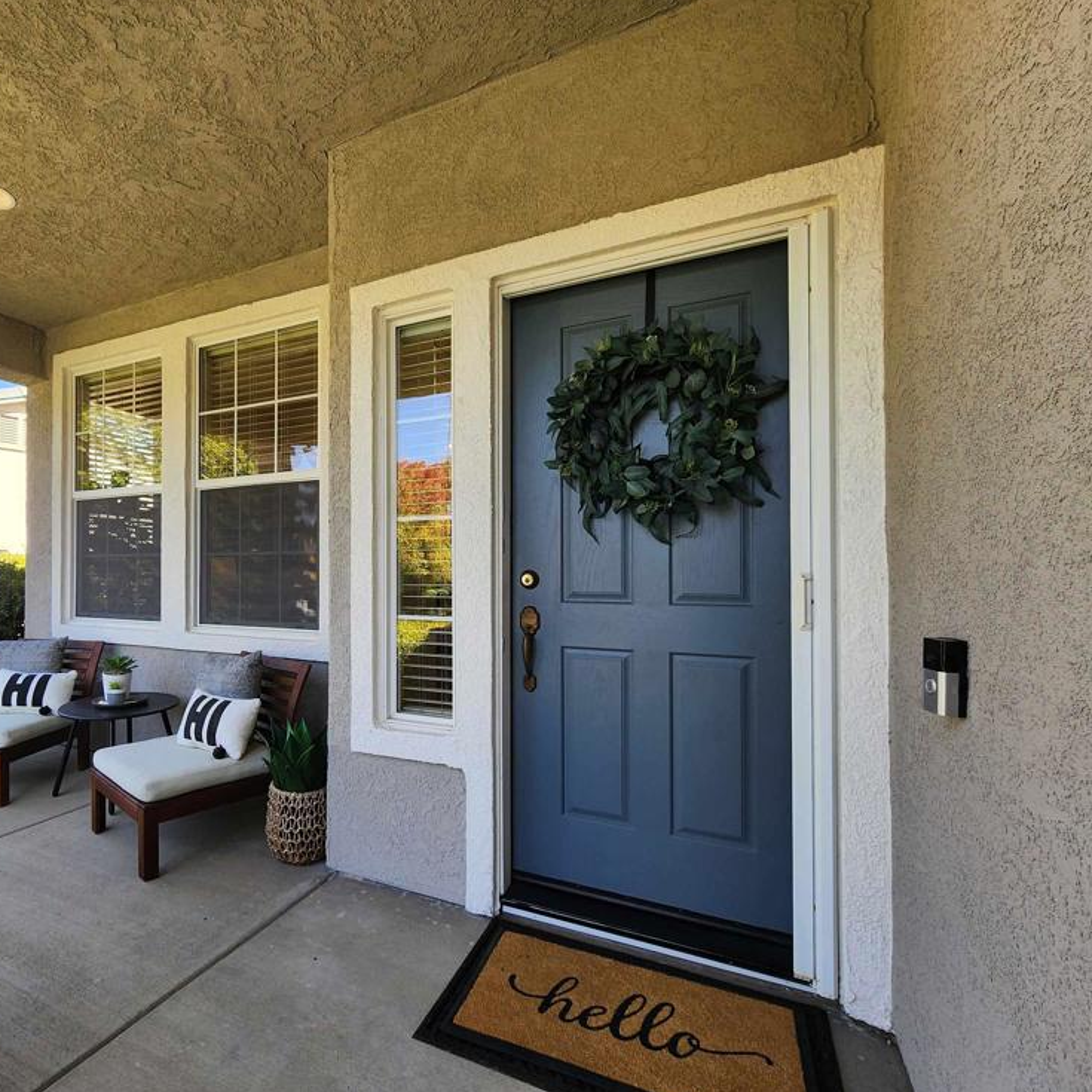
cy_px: 563
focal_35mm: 16
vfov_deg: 87.4
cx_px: 382
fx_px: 571
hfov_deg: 85.0
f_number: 2.2
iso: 50
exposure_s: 1/206
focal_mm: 2.2
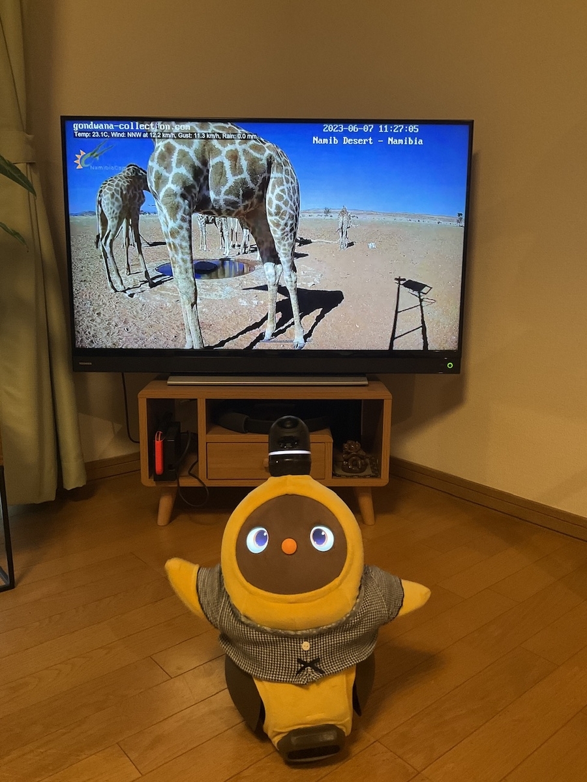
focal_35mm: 29
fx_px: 656
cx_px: 294
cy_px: 391
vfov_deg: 61.7
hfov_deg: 48.2
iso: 200
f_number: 1.8
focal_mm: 3
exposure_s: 1/33
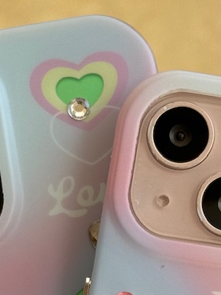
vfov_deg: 11.7
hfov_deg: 9.0
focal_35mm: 164
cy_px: 374
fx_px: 1397
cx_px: 124
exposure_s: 1/615
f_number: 1.78
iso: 64
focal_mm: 6.76
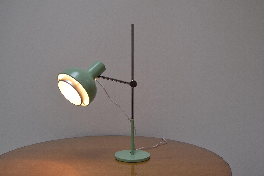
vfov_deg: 43.7
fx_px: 220
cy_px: 88
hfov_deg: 61.9
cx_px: 132
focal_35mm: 30
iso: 1600
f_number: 7.1
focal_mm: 20
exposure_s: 1/200
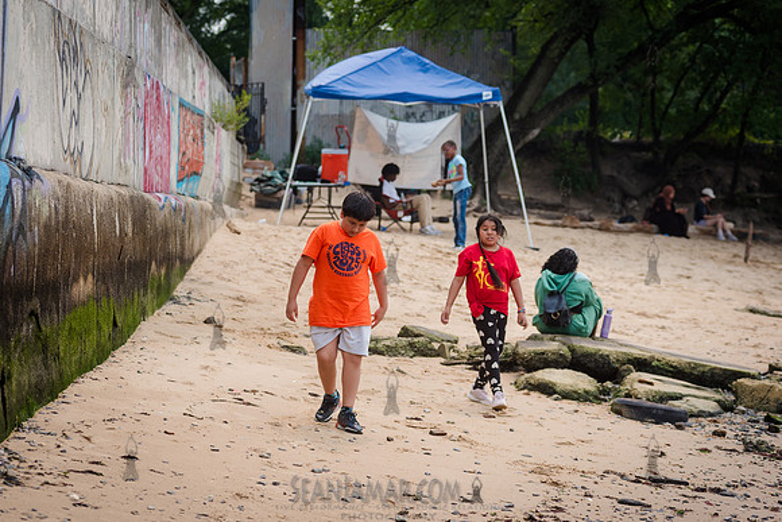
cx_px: 391
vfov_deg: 13.0
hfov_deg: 19.5
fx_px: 2281
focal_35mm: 105
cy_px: 261
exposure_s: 1/1250
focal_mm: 105
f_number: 4
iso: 250
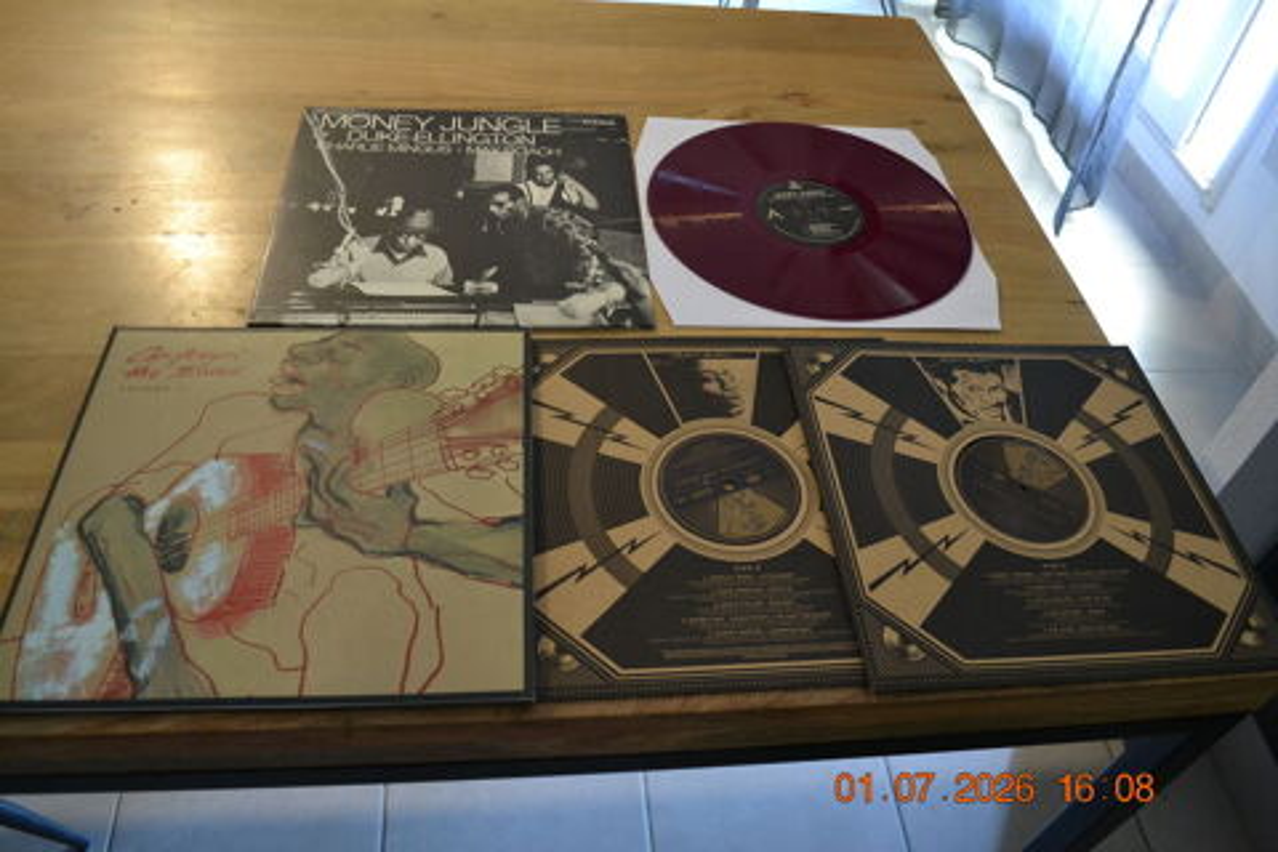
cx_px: 639
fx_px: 958
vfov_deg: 47.9
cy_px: 426
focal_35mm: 27
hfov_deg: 67.4
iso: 1400
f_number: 3.5
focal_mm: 18
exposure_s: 1/15
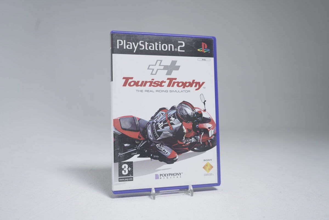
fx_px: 302
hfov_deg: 57.2
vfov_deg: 40.0
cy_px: 110
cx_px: 164
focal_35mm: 33
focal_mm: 33
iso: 640
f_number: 5.6
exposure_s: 1/25
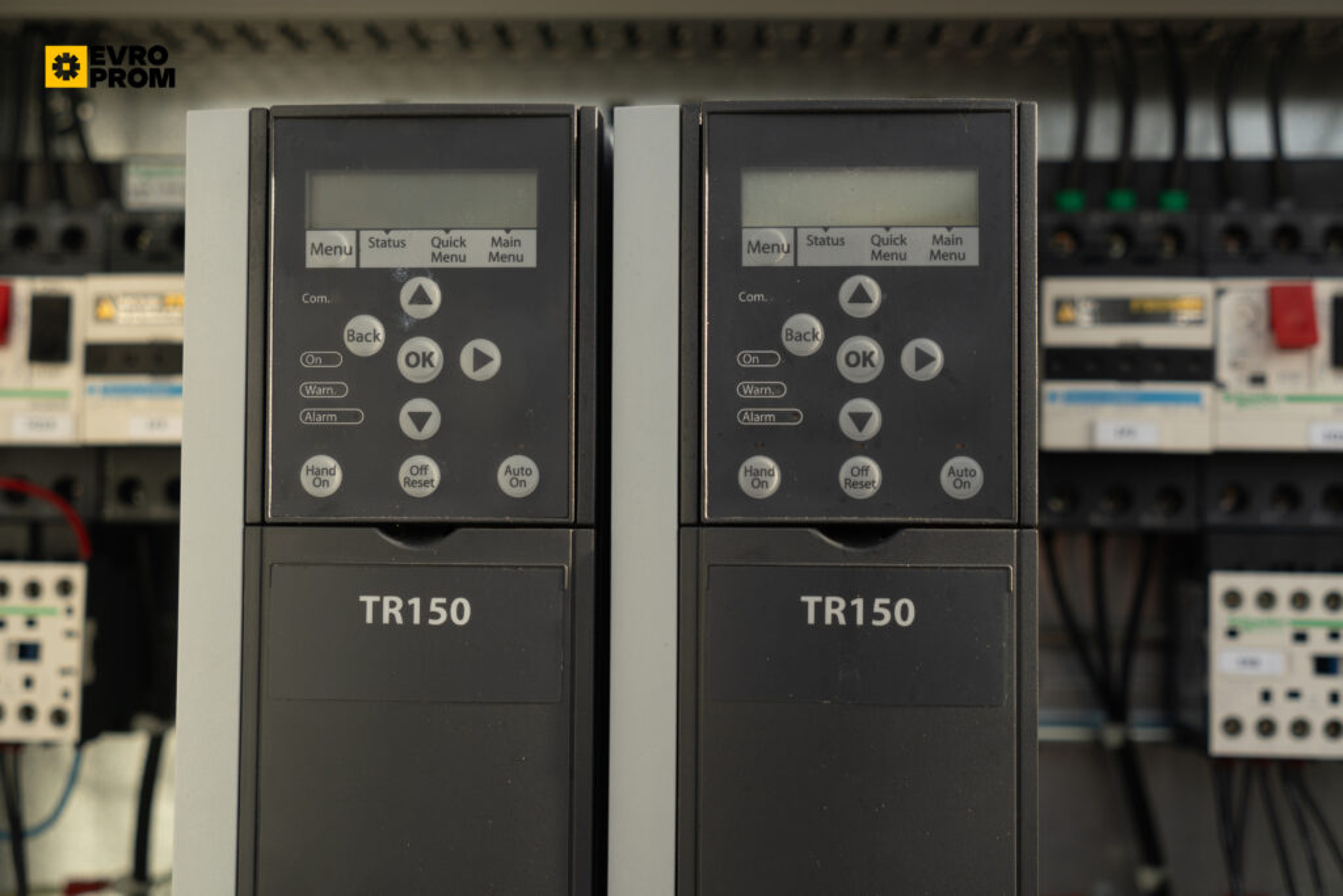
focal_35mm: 51
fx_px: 1903
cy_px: 448
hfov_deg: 38.9
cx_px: 672
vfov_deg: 26.5
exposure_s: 1/250
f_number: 4
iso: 250
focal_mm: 51
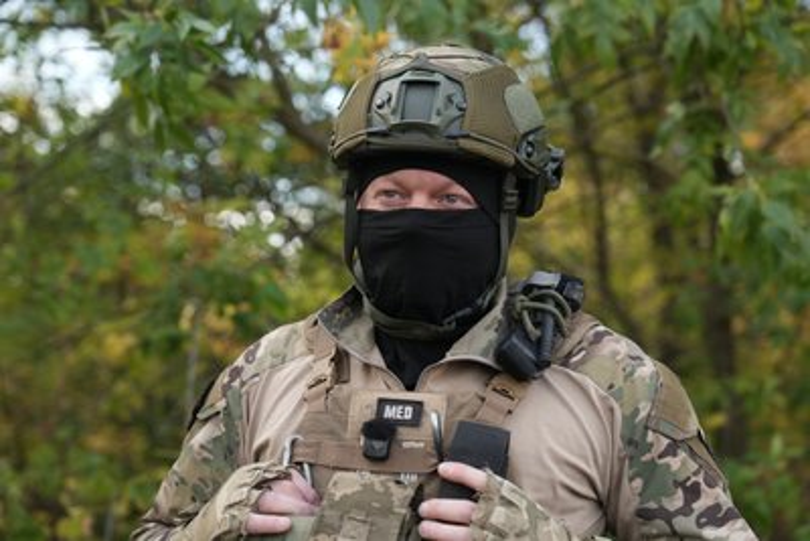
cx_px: 405
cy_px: 270
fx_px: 1283
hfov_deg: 35.0
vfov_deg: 23.8
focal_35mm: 57
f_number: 3.2
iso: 250
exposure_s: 1/50
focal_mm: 57
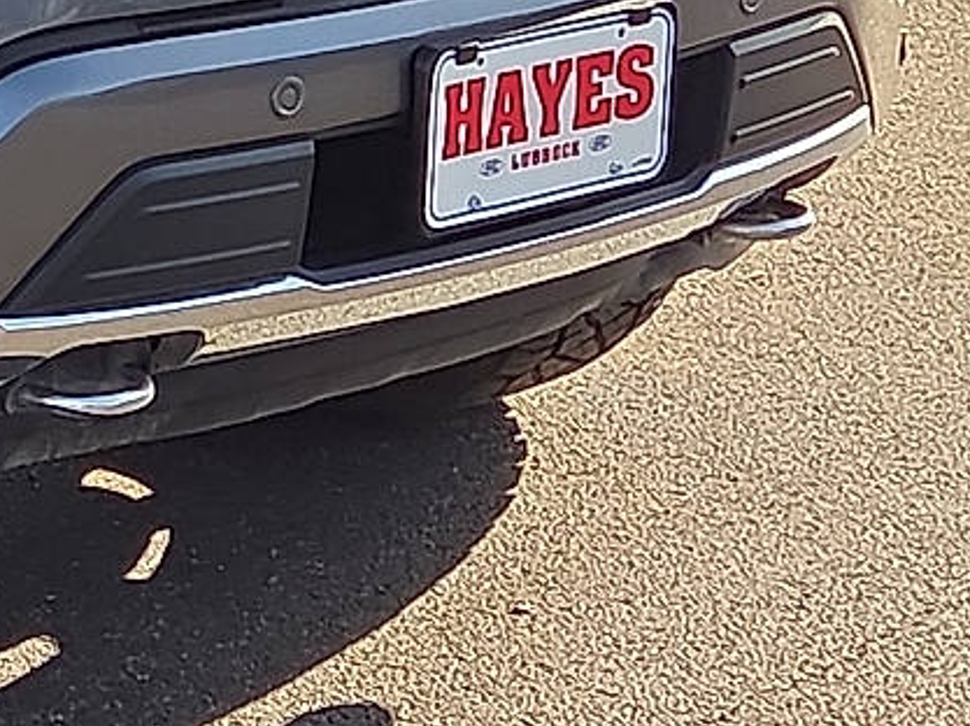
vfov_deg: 8.6
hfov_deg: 10.8
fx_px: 4732
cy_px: -372
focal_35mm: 169
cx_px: -886
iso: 25
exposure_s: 1/526
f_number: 1.8
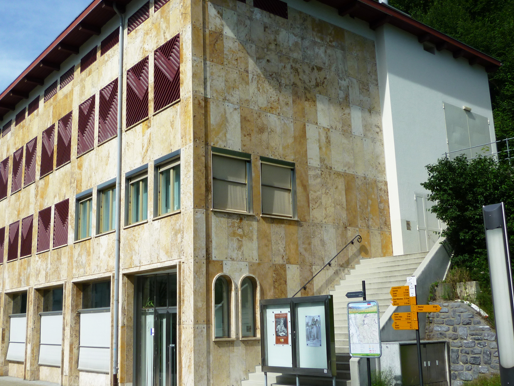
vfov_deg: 36.8
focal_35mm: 39
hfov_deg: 47.6
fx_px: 579
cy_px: 204
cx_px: 212
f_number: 4
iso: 80
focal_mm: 5.2
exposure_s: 1/640
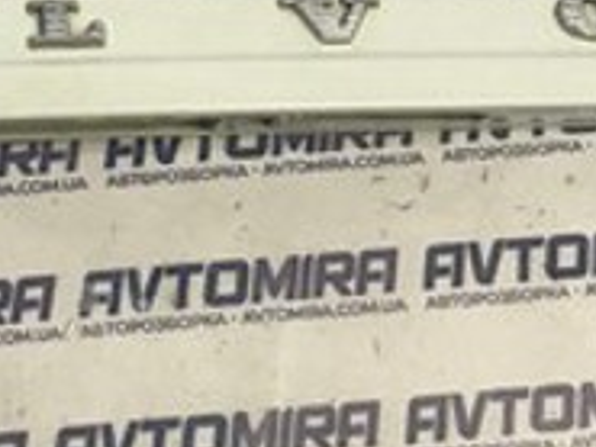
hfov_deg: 19.8
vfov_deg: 15.1
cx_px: 42
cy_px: 39
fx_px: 1671
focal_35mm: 97
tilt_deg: -73.6
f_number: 1.8
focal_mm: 3.99
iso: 40
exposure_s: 1/25
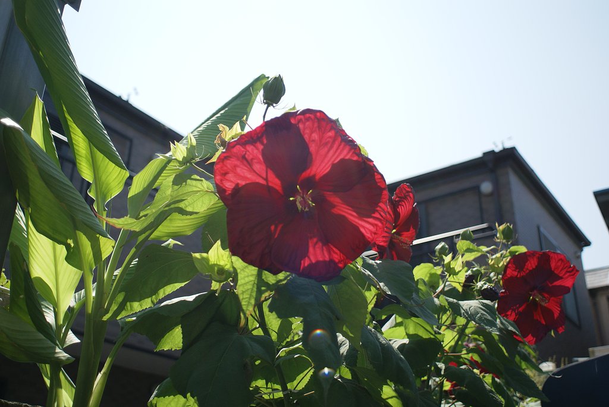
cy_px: 204
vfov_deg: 37.0
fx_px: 610
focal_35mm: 36
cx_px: 304
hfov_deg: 53.1
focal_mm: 24
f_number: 2.8
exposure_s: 1/2500
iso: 100
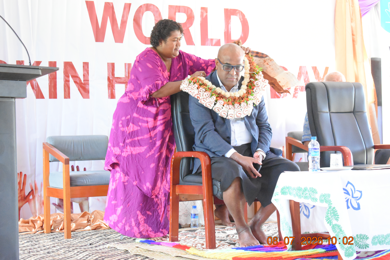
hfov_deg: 26.0
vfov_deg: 17.5
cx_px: 195
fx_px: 845
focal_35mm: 78
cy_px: 130
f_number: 5.6
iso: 8000
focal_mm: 52
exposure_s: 1/125
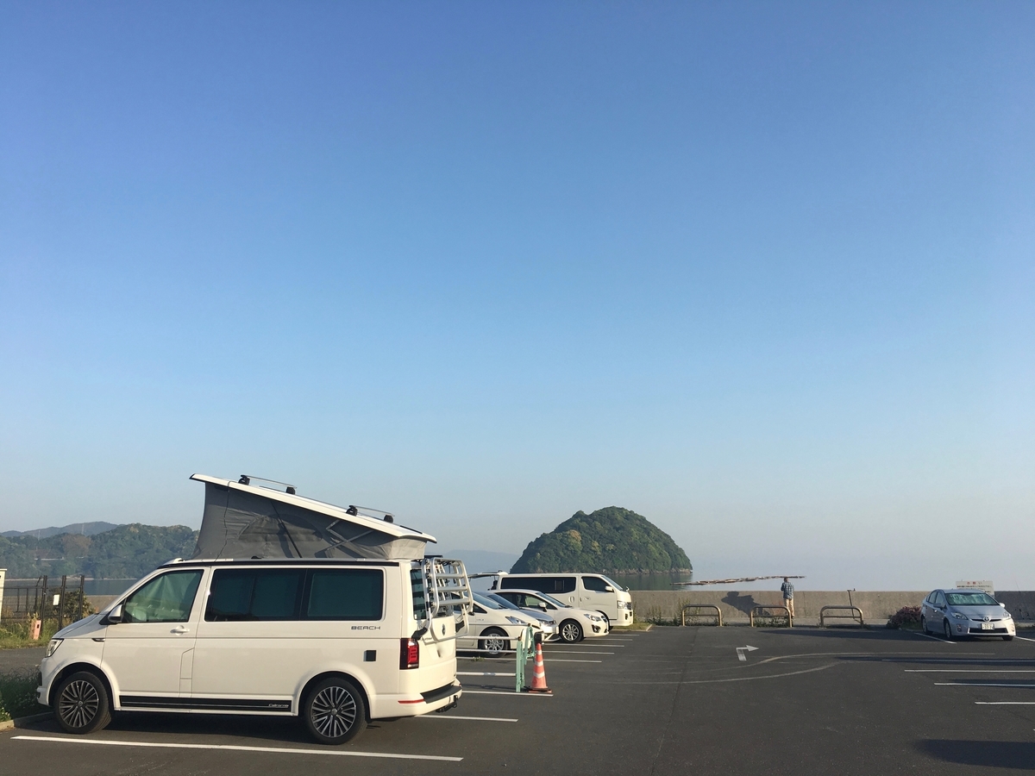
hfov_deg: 61.7
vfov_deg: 48.2
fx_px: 867
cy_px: 388
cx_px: 518
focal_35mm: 29
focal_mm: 4.15
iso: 25
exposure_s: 1/1099
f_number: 2.2
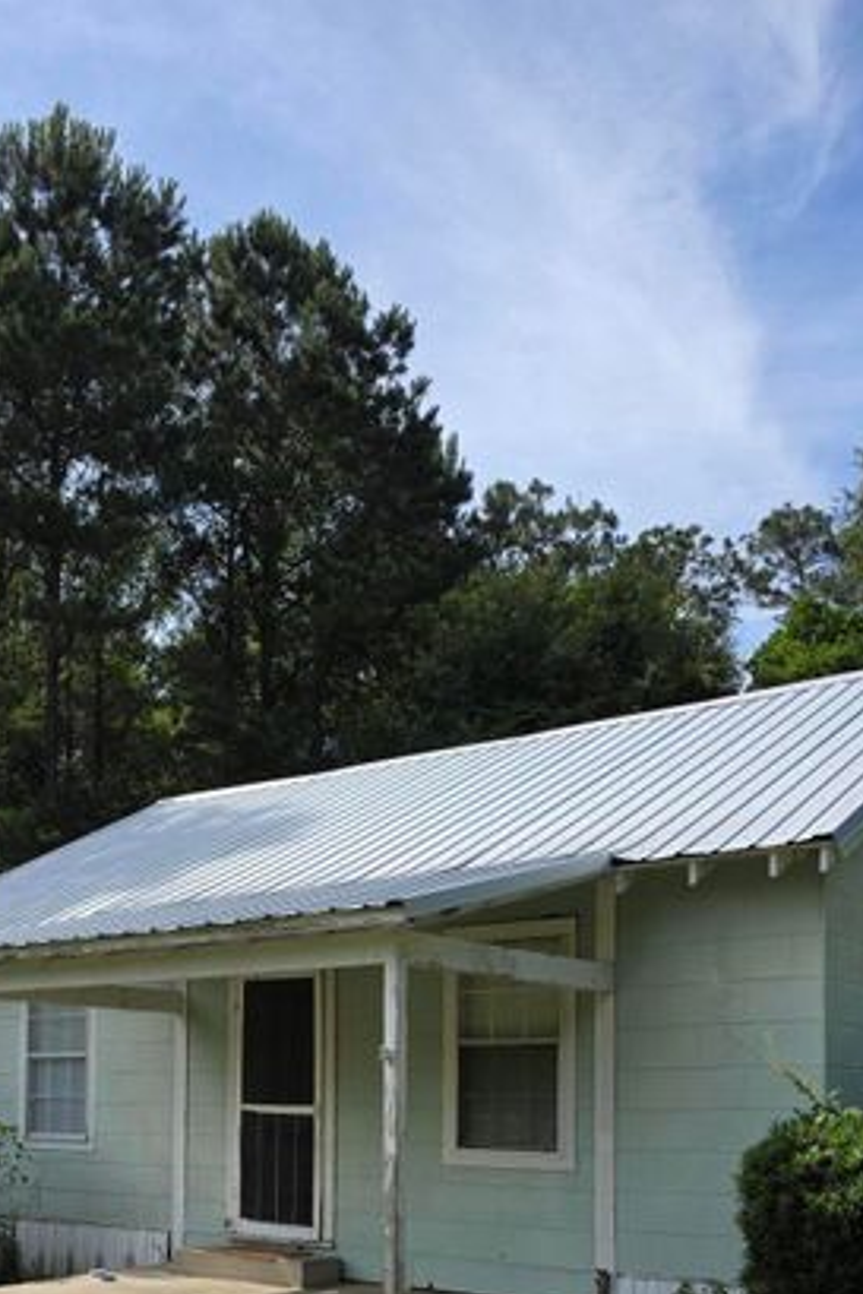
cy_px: 1052
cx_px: 345
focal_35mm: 39
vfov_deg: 46.7
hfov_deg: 34.1
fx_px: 1401
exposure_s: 1/5447
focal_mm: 6.3
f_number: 1.7
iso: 80
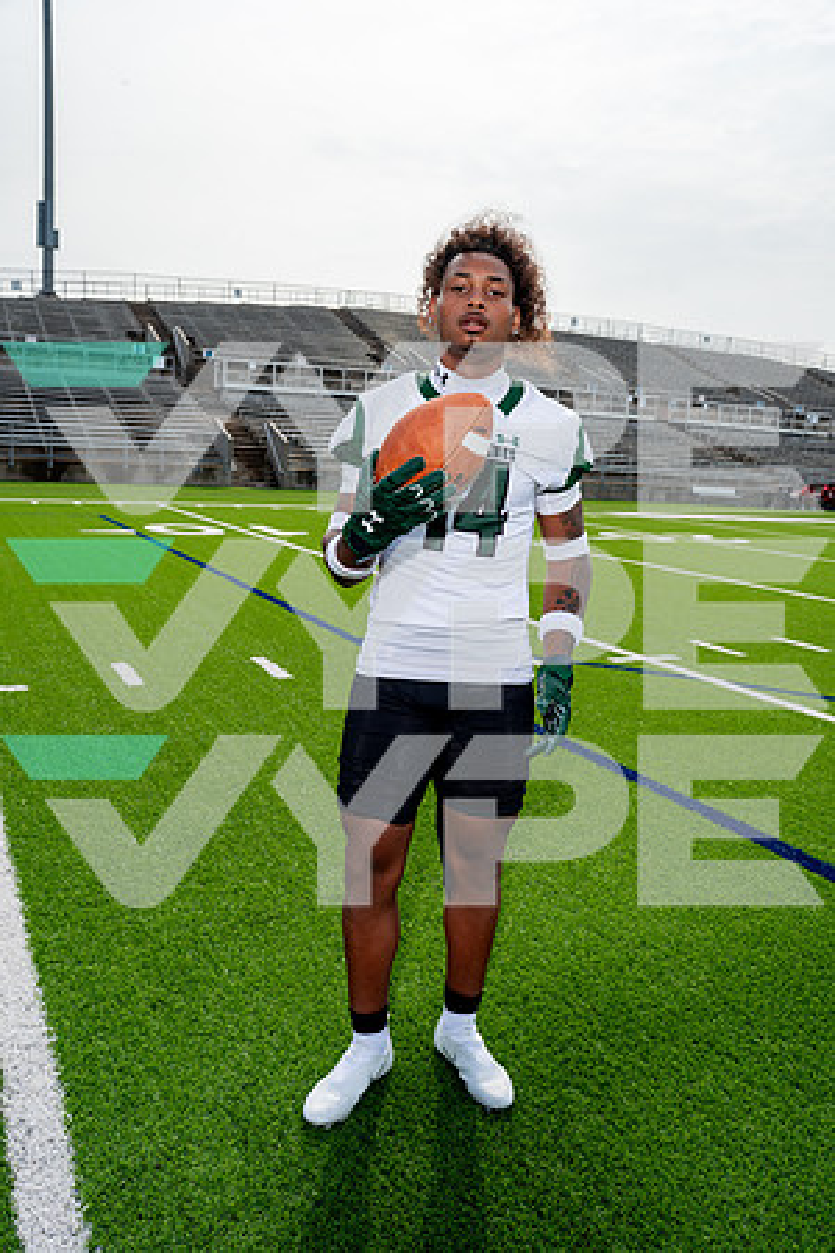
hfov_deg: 45.0
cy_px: 626
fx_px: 1009
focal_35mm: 29
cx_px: 418
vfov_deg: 63.7
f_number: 5.6
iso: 100
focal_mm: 29
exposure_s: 1/500
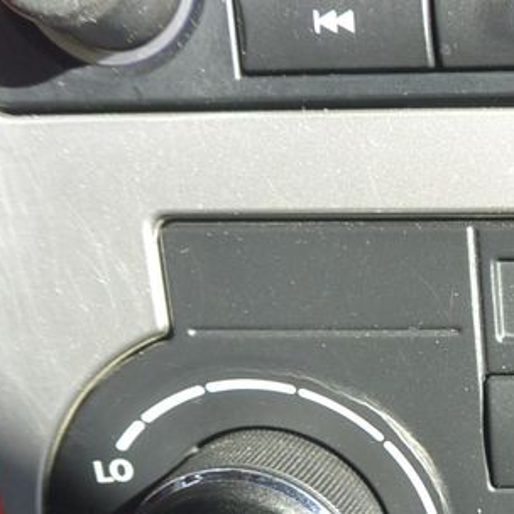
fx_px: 1394
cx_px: 773
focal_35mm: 83
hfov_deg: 18.5
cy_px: 550
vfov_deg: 20.0
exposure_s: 1/200
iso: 200
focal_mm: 11
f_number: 3.5
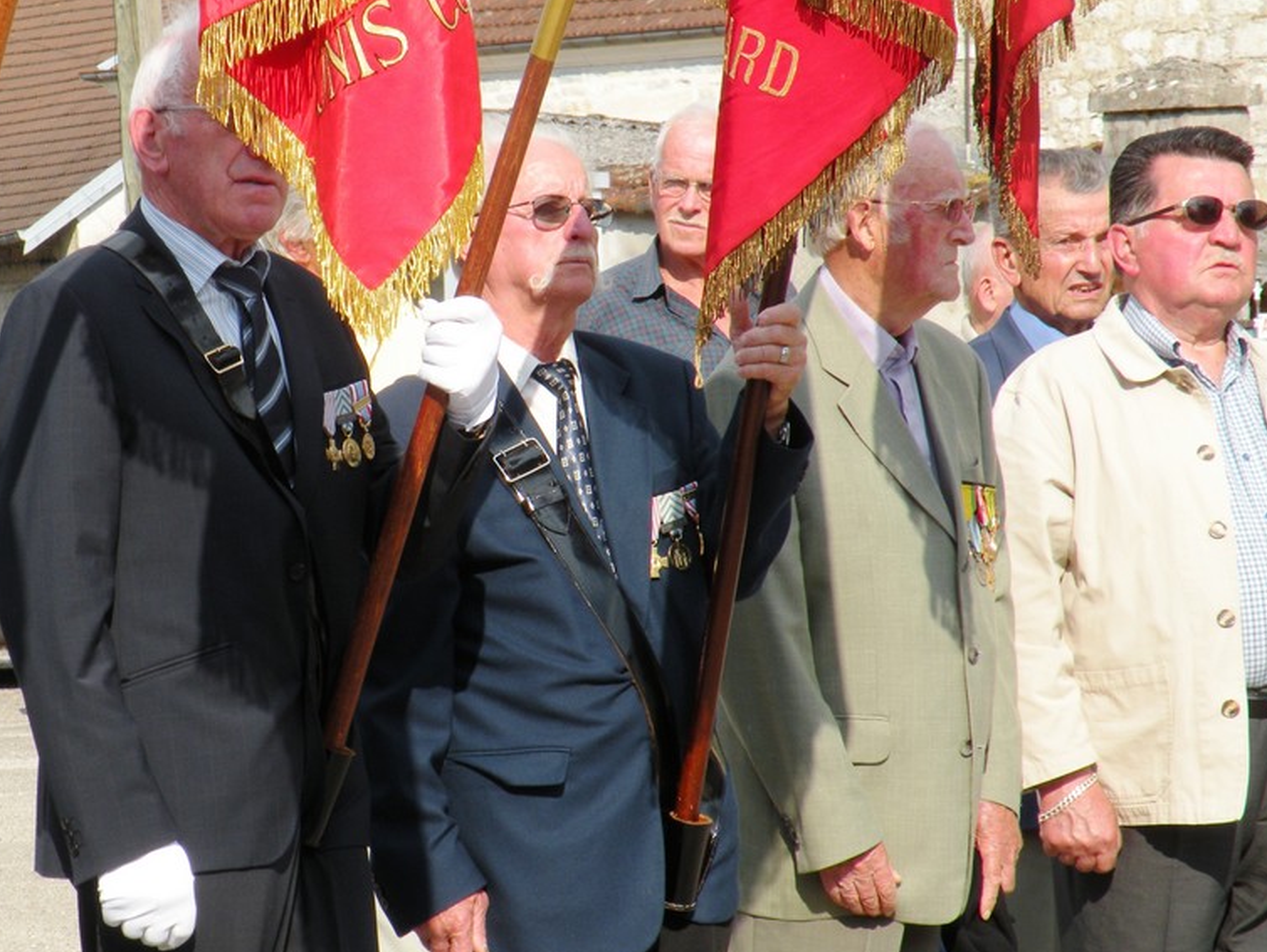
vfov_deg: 9.1
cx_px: 617
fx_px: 6008
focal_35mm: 164
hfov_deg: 12.0
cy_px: 473
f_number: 6.3
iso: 64
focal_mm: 27.4
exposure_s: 1/300
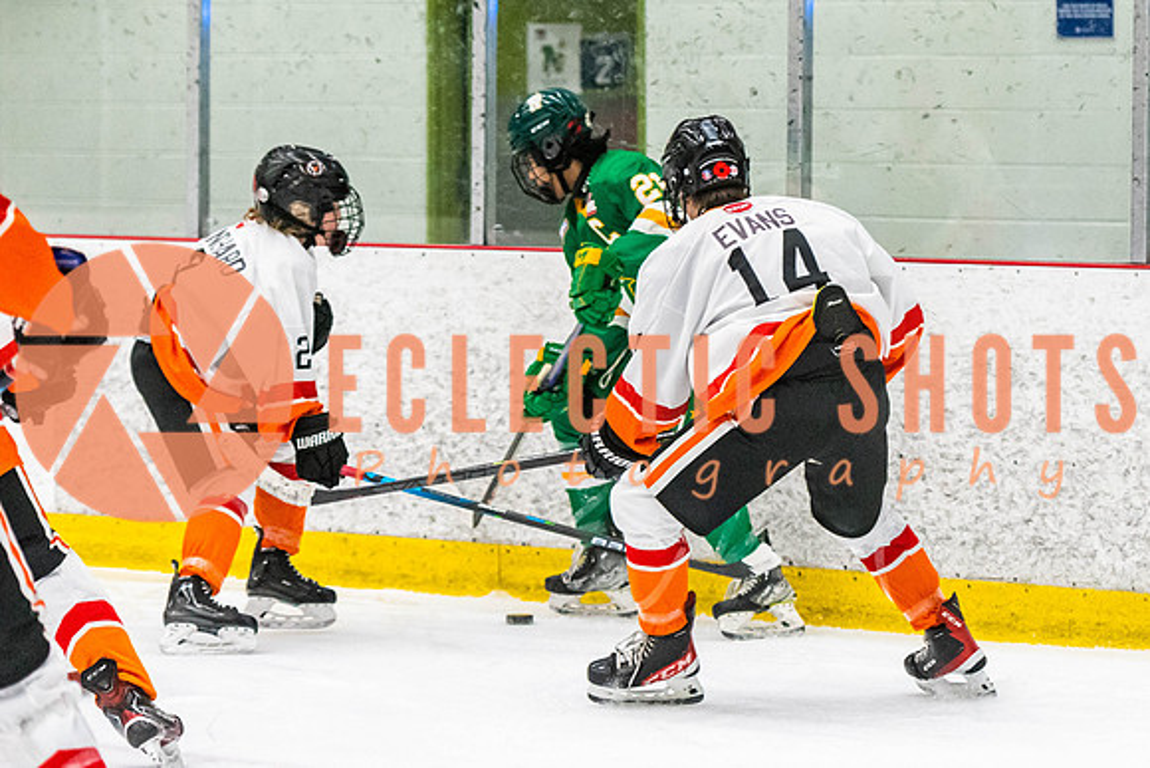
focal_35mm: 204
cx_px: 643
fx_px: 6518
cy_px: 391
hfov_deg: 10.1
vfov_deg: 6.7
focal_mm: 100
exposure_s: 1/640
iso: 2000
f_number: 2.8
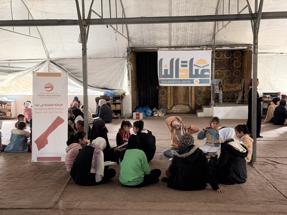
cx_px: 144
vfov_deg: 30.3
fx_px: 398
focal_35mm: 48
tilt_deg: -3.8
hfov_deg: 39.7
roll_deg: +0.8
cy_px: 108
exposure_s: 1/60
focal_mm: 6.76
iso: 200
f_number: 1.78
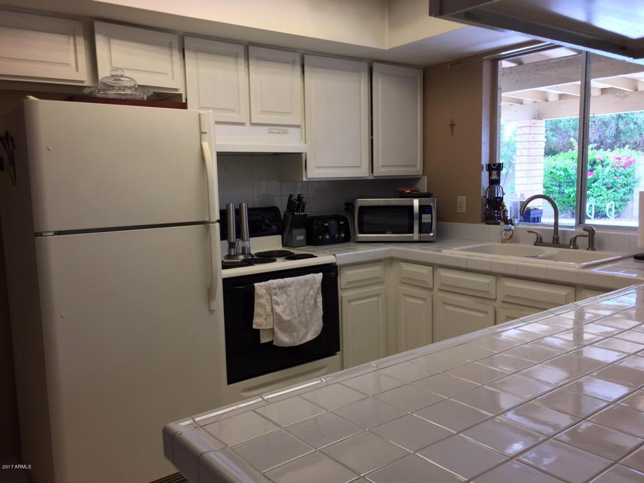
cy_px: 242
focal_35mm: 29
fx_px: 540
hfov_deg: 61.7
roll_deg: +0.7
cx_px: 322
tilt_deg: -7.6
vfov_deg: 48.2
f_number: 2.2
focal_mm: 4.15
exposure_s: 1/40
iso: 32
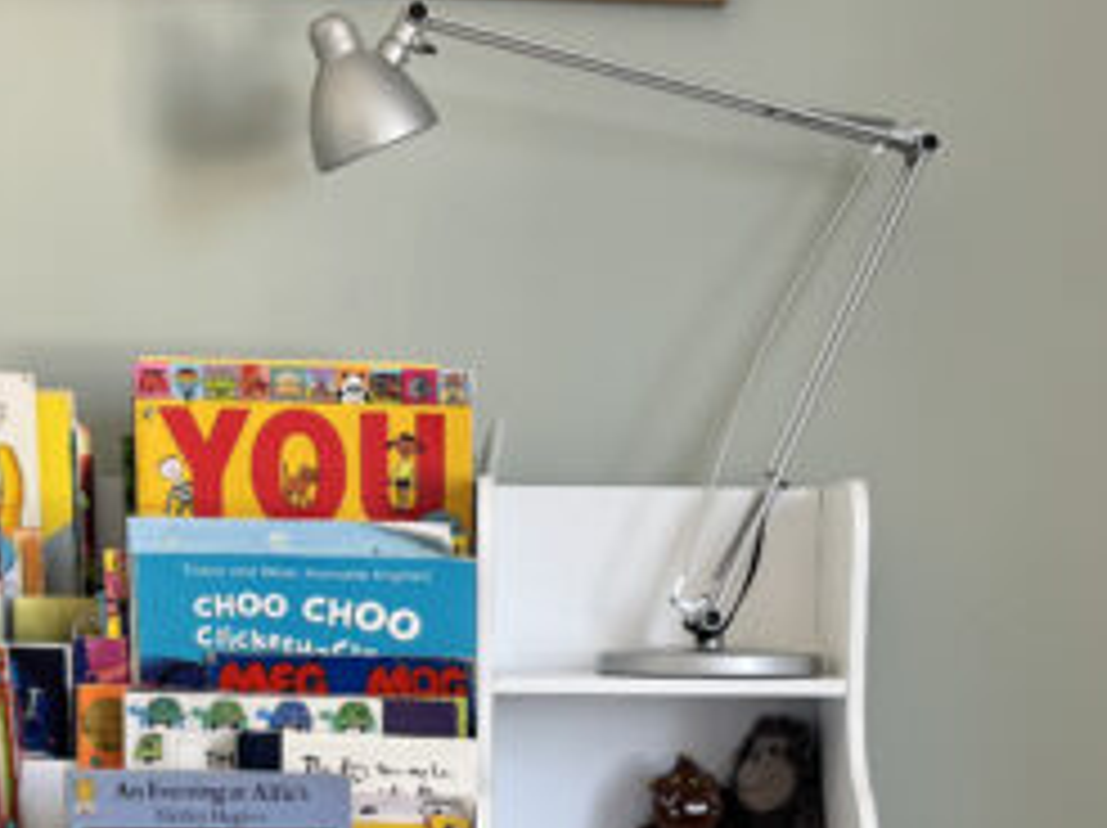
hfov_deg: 26.0
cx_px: 594
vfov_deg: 18.8
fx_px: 2396
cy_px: 922
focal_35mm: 75
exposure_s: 1/121
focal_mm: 6.76
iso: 100
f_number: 1.78
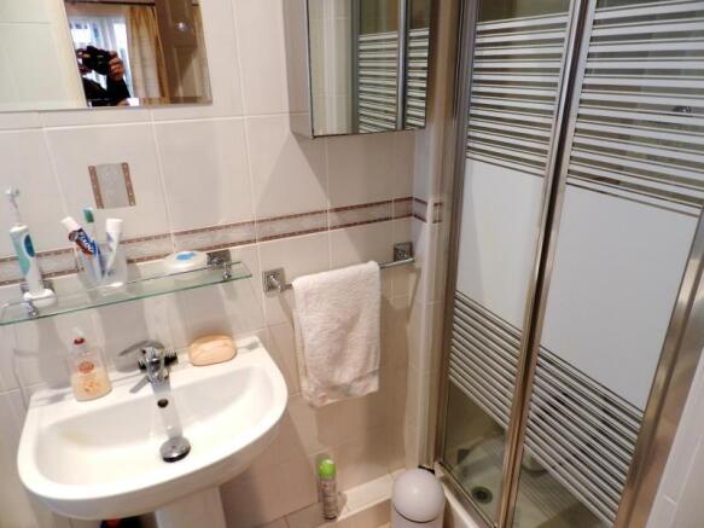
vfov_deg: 58.9
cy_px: 264
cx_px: 352
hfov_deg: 73.9
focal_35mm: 23
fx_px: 468
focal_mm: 4
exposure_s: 1/13
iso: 400
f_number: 3.4
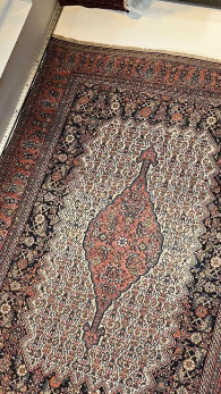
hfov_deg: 37.7
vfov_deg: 62.6
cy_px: 199
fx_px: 323
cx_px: 126
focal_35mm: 31
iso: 20
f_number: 1.8
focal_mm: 4
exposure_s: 1/428
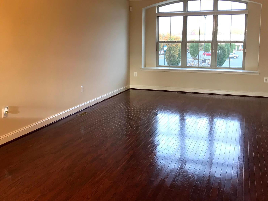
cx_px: 130
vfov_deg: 36.7
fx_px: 302
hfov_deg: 47.9
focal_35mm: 39
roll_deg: +0.0
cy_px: 81
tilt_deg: -7.9
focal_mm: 3.99
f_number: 1.8
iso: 25
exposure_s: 1/40
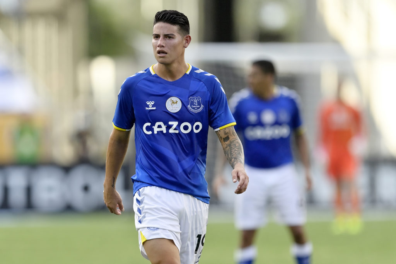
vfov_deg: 3.4
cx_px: 198
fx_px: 4400
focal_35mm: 400
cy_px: 132
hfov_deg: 5.2
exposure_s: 1/2500
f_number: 2.8
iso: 250
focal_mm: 400
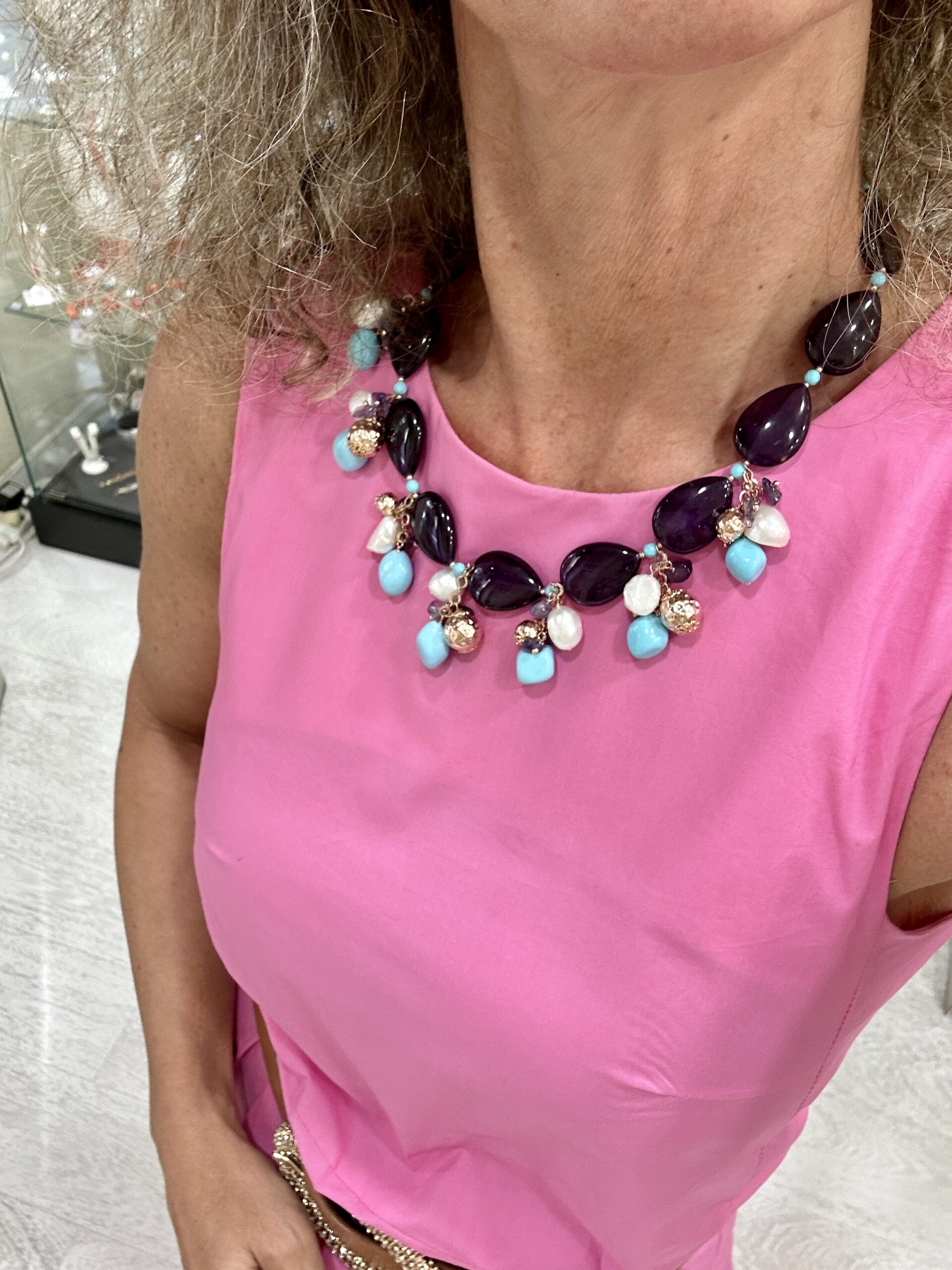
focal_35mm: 30
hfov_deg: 46.8
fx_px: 1100
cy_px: 635
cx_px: 476
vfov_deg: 60.0
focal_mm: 2.69
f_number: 1.9
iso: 64
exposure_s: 1/50
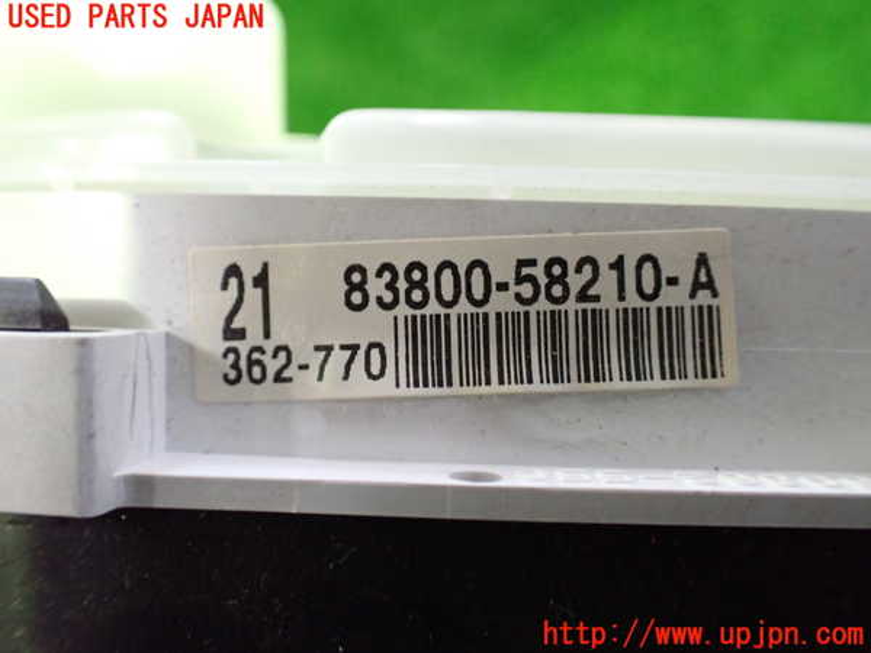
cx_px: 436
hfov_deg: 60.0
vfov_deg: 46.8
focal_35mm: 30
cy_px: 326
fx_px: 755
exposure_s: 1/30
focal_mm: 5.4
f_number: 2.3
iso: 1000
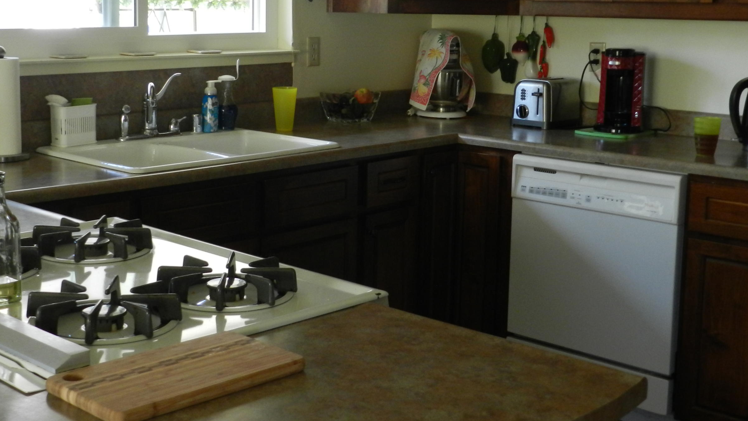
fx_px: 1032
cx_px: 298
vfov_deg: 23.0
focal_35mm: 52
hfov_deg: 39.7
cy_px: 149
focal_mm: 6.7
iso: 360
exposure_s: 1/30
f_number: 4
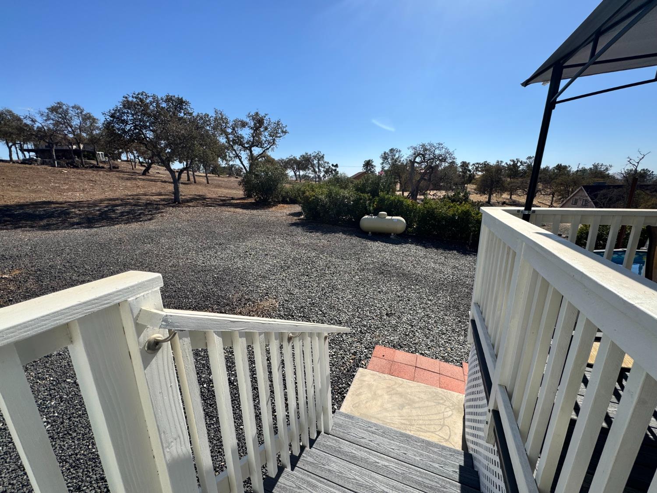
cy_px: 246
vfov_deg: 85.7
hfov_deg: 102.1
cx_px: 328
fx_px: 266
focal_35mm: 14
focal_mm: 2.22
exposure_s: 1/1789
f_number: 2.2
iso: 50
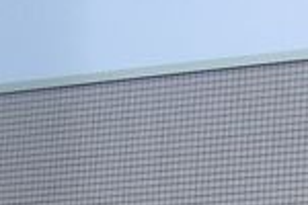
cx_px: 769
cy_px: 548
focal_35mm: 215
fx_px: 1839
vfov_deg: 6.0
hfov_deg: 8.6
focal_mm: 7.9
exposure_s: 1/200
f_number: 5.6
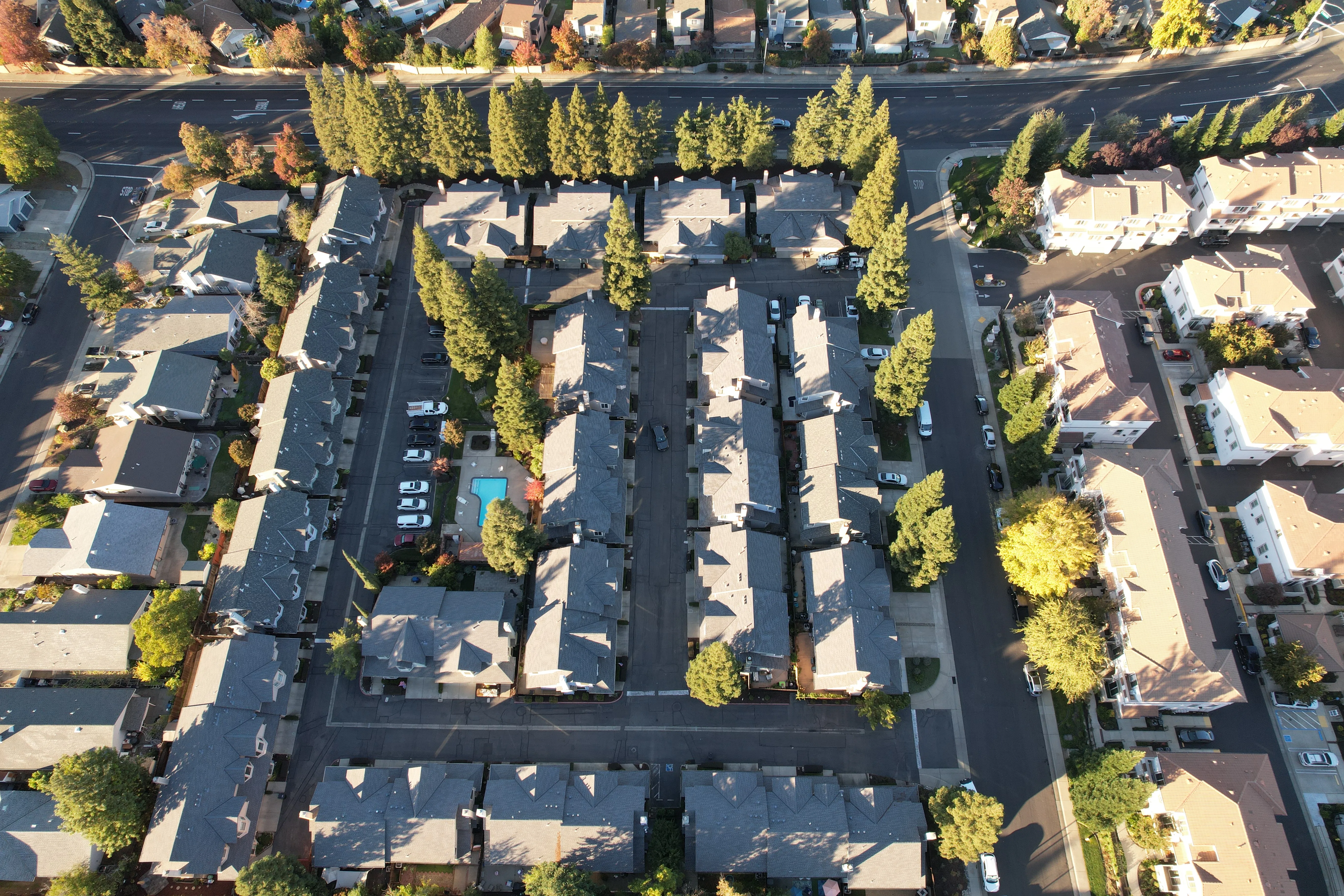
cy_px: 448
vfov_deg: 57.2
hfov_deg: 78.6
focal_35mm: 22
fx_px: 821
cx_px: 672
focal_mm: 8.38
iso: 120
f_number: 2.8
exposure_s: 1/250
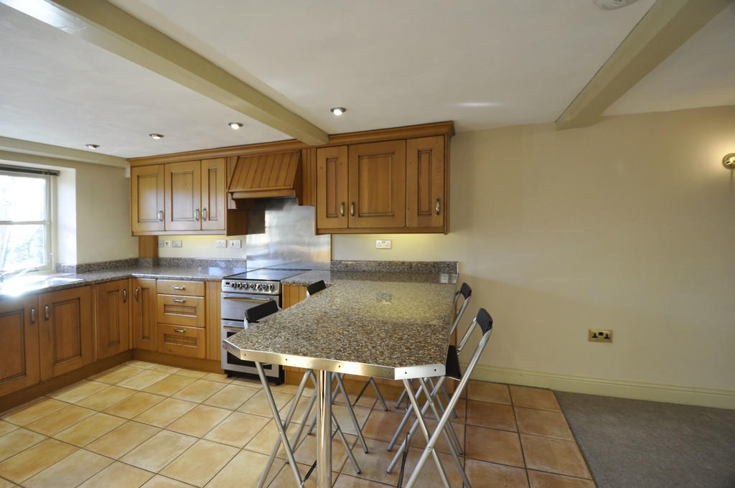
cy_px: 244
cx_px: 368
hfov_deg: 100.5
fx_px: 306
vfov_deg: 77.2
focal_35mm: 15
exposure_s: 1/60
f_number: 4
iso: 500
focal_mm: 10
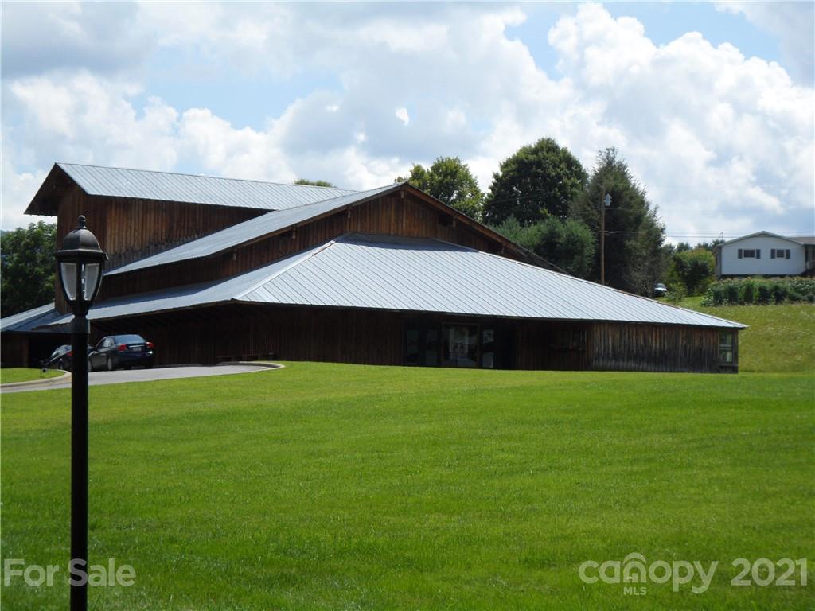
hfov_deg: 26.3
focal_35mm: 74
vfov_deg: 19.9
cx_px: 408
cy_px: 306
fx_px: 1742
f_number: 3.9
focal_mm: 13.2
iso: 80
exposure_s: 1/1000
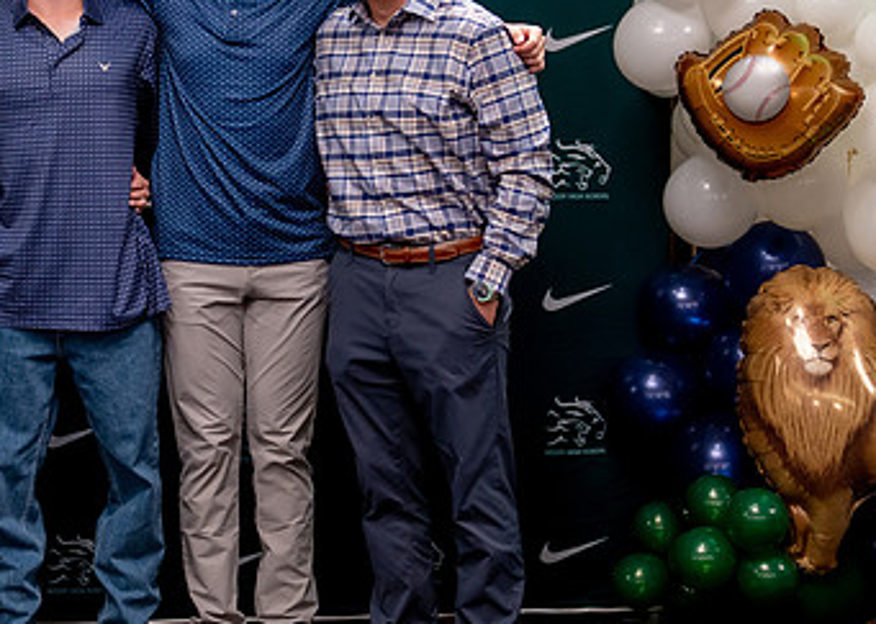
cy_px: 229
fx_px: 2312
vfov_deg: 15.4
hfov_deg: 21.2
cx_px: 182
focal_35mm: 93
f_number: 1.2
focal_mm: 50
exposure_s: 1/320
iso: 800
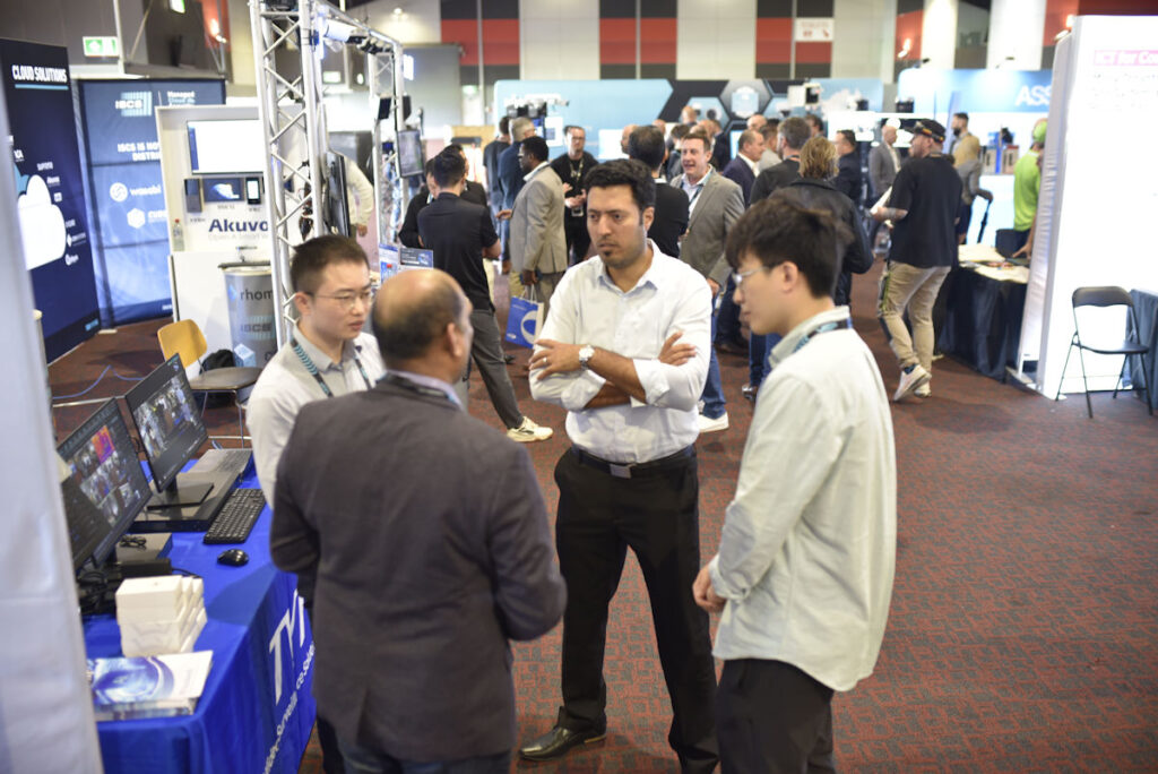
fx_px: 1126
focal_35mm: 35
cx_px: 579
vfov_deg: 37.9
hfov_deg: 54.4
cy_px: 387
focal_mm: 35
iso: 800
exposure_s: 1/60
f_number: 2
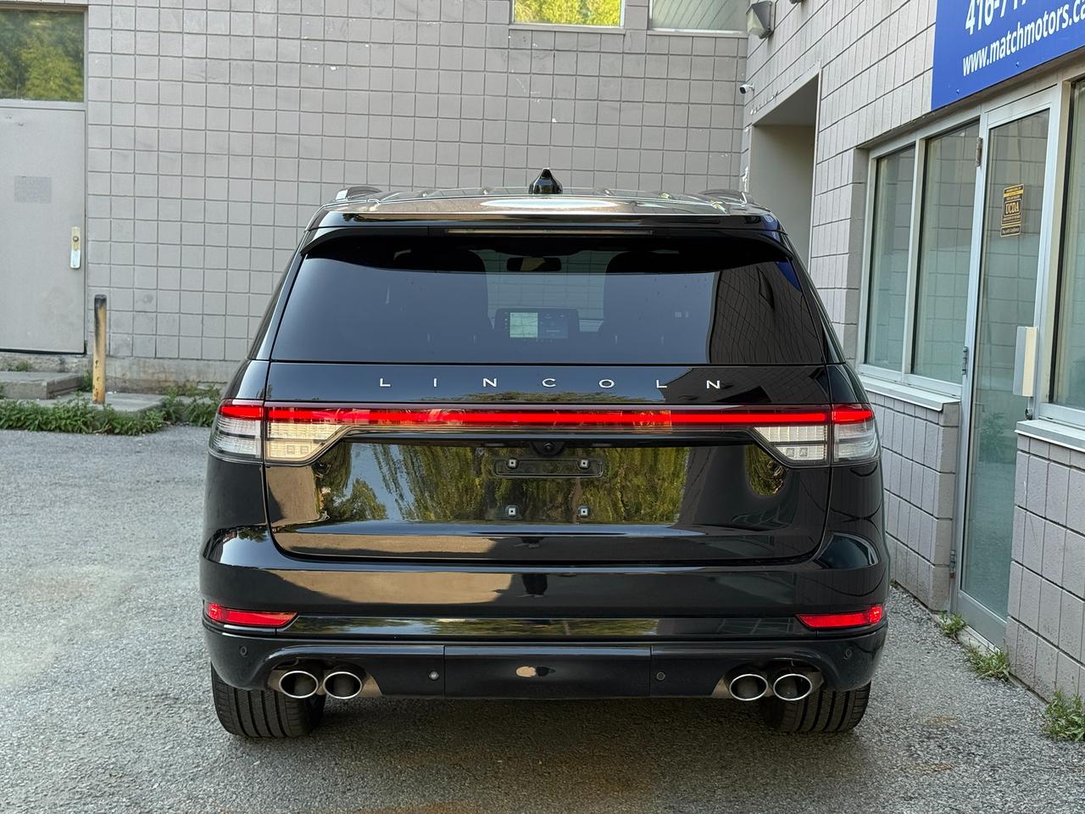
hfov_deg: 39.7
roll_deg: -2.7
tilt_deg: -4.3
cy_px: 407
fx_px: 1505
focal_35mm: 48
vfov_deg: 30.3
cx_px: 542
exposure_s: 1/359
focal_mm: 6.76
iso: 100
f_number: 1.78
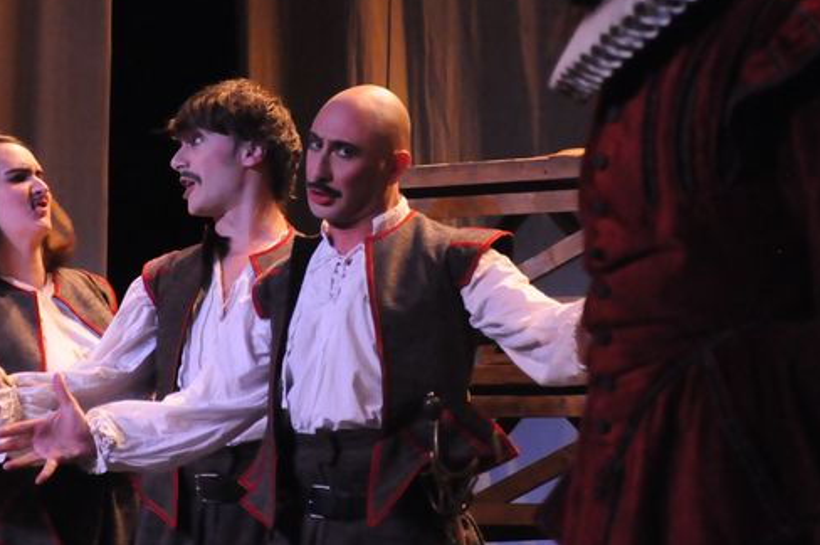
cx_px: 289
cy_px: 166
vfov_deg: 6.6
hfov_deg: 9.9
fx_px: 4750
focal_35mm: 209
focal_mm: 85
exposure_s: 1/60
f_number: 5.6
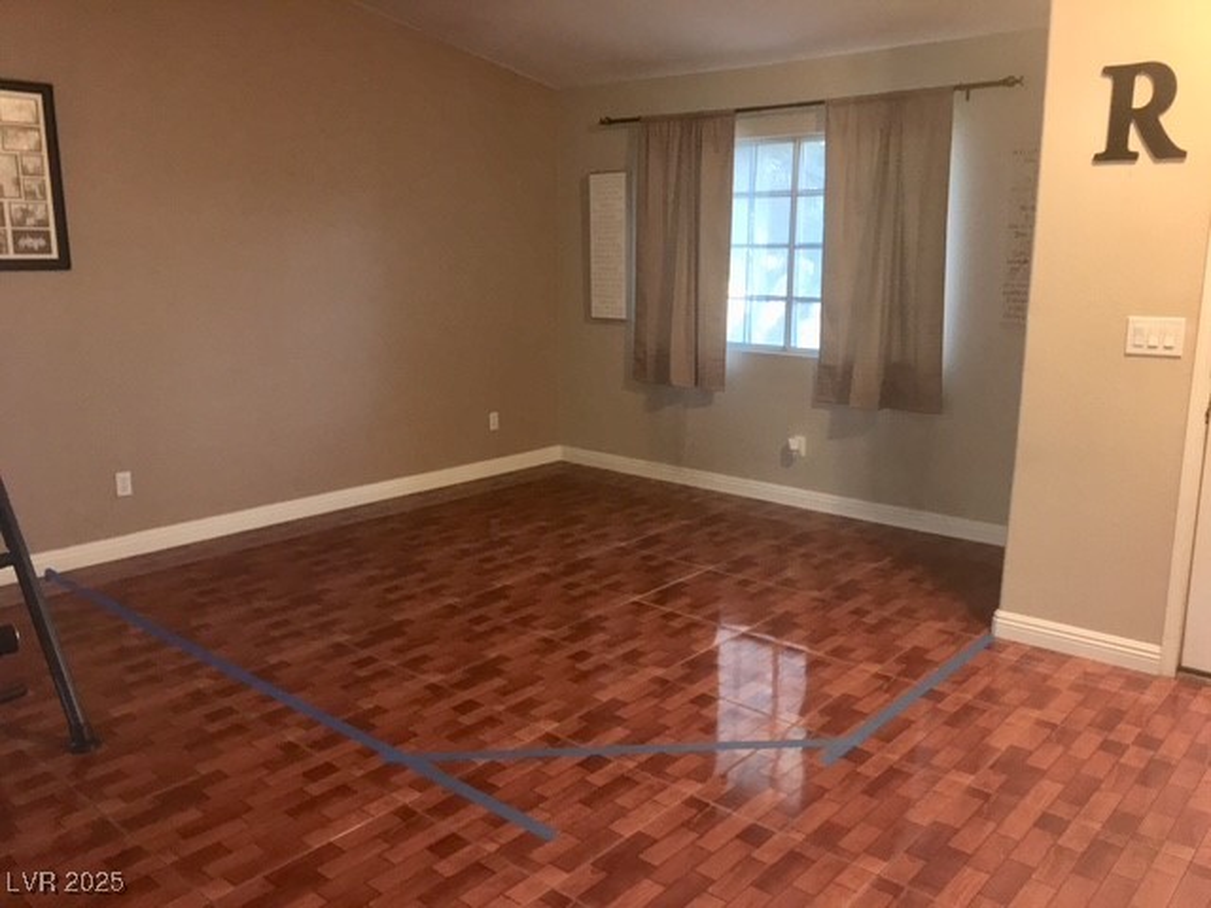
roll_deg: +0.2
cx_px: 606
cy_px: 454
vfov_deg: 48.2
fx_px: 1015
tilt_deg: -11.3
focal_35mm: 29
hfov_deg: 61.7
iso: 125
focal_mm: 4.15
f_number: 2.2
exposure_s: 1/16
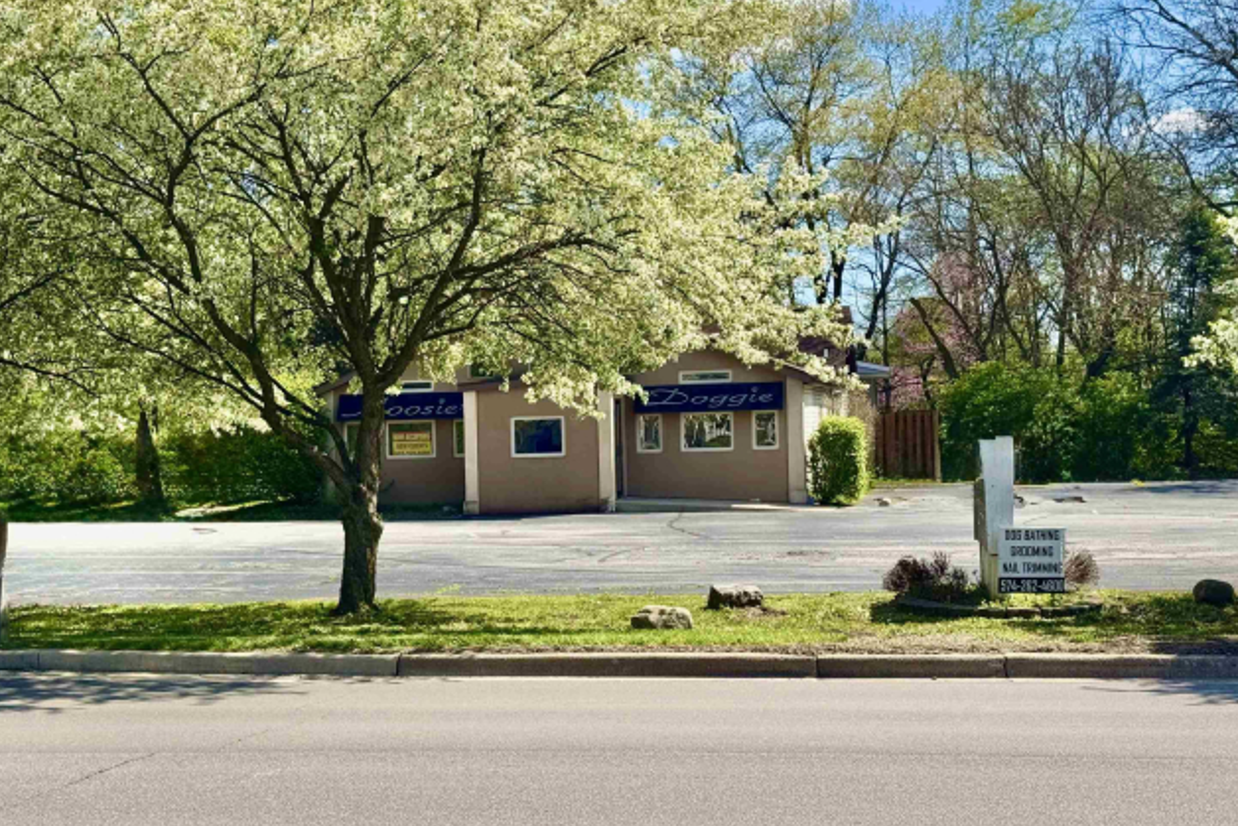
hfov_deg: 37.5
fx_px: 1823
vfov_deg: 25.5
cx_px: 610
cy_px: 402
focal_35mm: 53
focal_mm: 6.76
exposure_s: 1/3096
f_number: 1.78
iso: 64
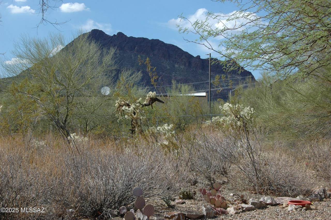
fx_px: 634
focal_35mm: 69
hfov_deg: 29.3
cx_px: 166
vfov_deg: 19.7
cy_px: 110
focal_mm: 46
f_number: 10
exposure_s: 1/400
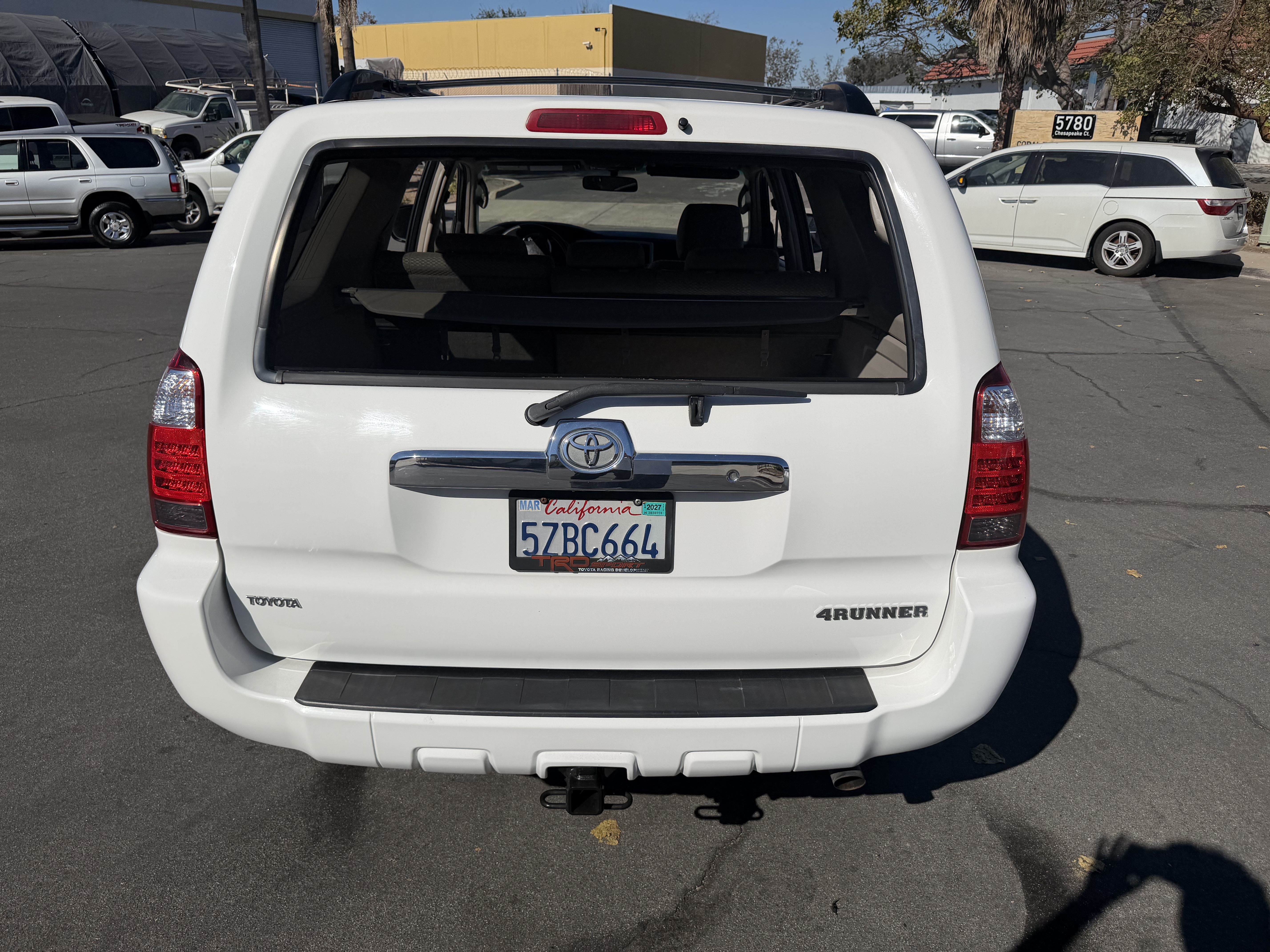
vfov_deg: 56.8
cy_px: 476
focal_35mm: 24
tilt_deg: -20.9
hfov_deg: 71.6
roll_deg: -0.2
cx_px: 635
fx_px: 881
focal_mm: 6.76
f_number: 1.78
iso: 80
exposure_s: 1/17544
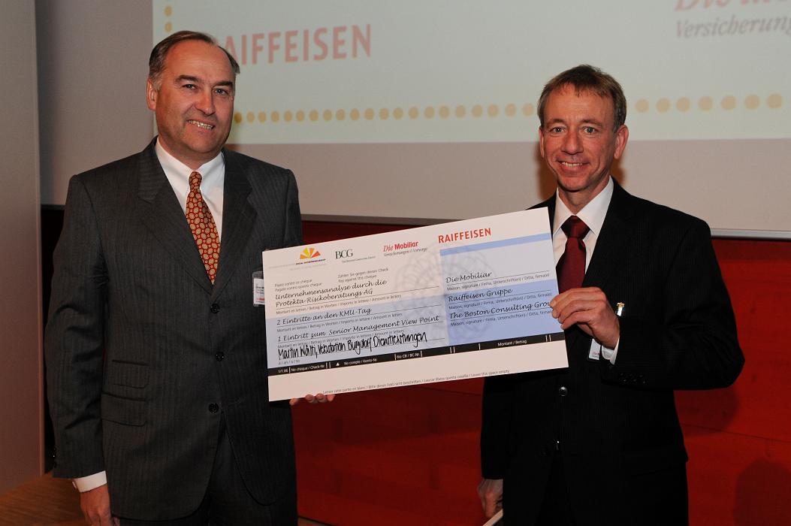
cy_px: 263
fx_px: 922
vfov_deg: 31.8
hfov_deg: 46.4
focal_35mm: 42
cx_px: 396
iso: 400
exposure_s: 1/60
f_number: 5.6
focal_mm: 28
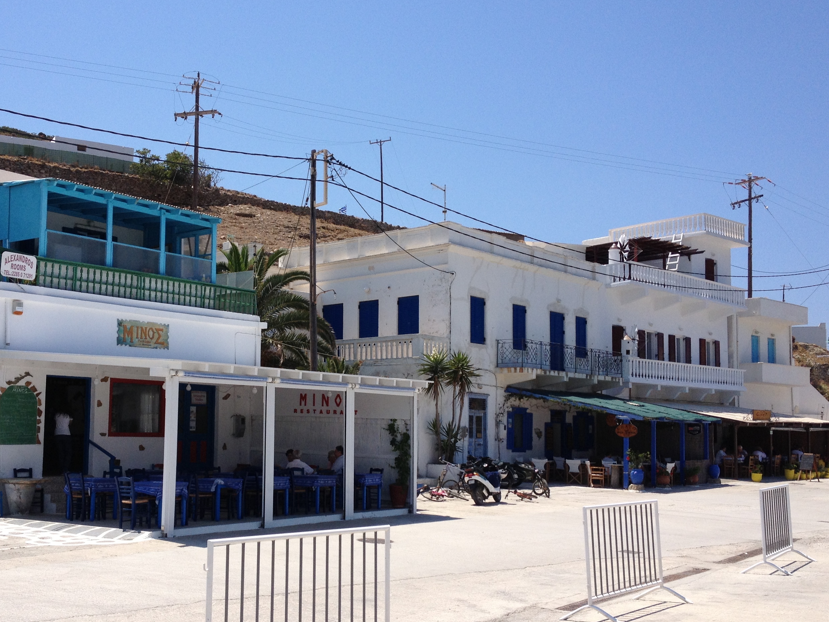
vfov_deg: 31.5
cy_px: 360
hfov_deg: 41.1
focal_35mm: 46
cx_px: 342
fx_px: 1102
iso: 50
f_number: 2.4
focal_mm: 4.28
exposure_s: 1/2513
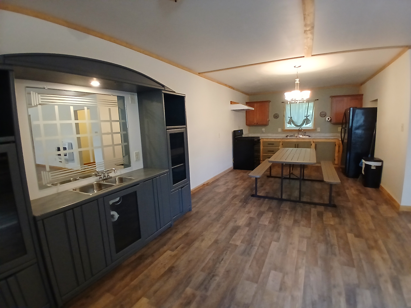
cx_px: 206
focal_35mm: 17
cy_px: 154
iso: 400
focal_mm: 1.4
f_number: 2.2
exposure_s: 1/30
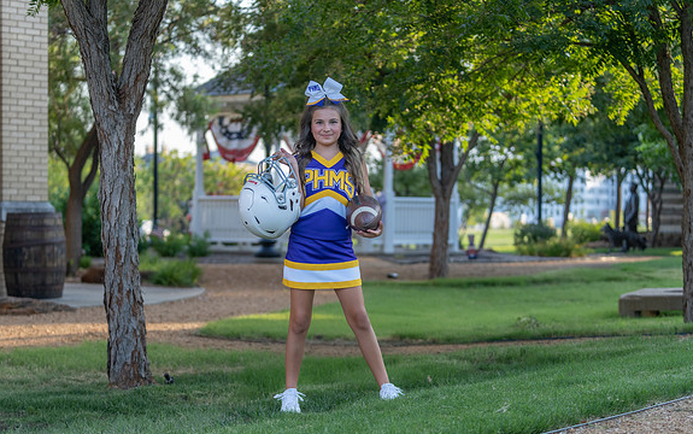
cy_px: 246
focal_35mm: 81
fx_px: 1531
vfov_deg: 16.1
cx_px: 315
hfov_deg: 25.5
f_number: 2.8
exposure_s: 1/320
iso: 200
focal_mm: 70
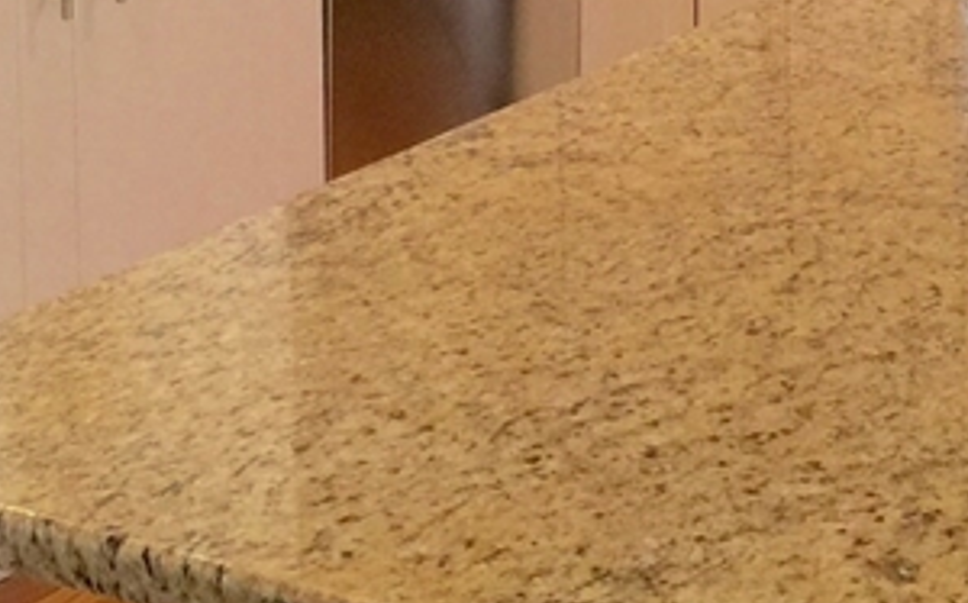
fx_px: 2768
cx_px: 687
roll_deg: -1.1
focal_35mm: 105
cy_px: -229
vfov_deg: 12.0
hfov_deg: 19.7
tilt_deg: -9.0
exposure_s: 1/30
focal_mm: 4.15
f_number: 2.2
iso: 50
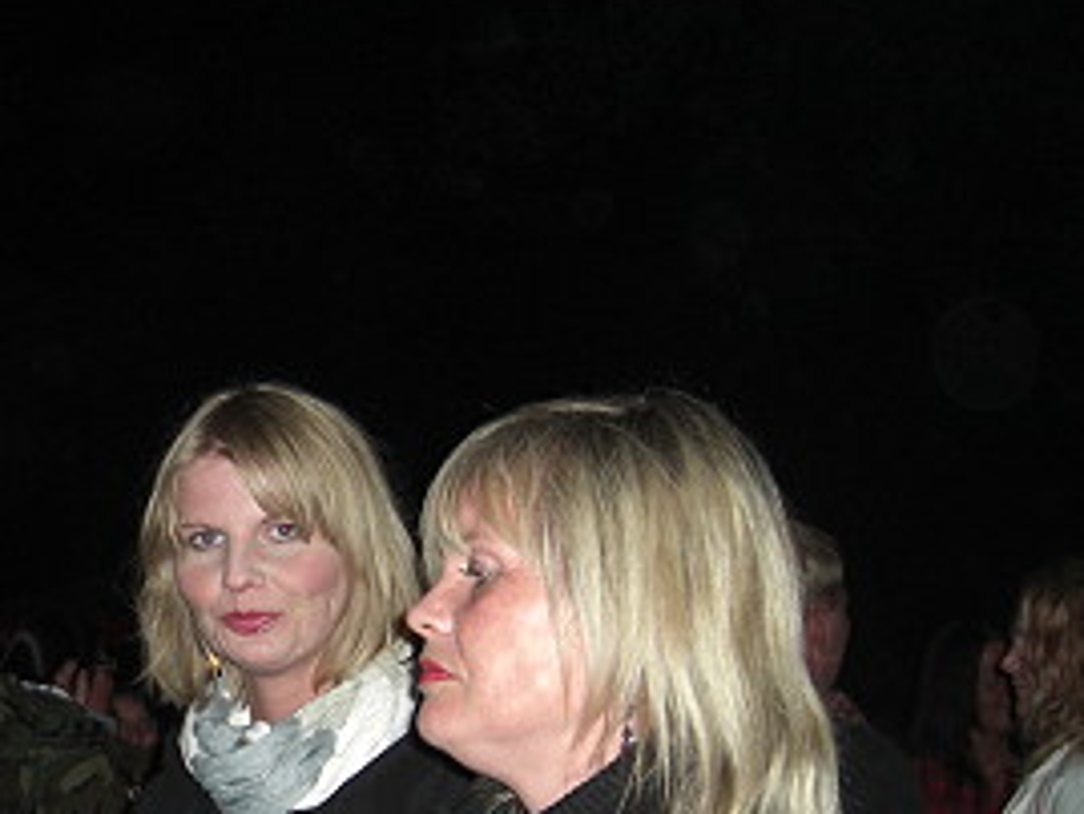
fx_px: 2350
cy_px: 649
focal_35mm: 75
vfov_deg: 19.5
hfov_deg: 25.1
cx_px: 71
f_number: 2.8
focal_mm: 7.9
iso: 200
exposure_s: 1/60
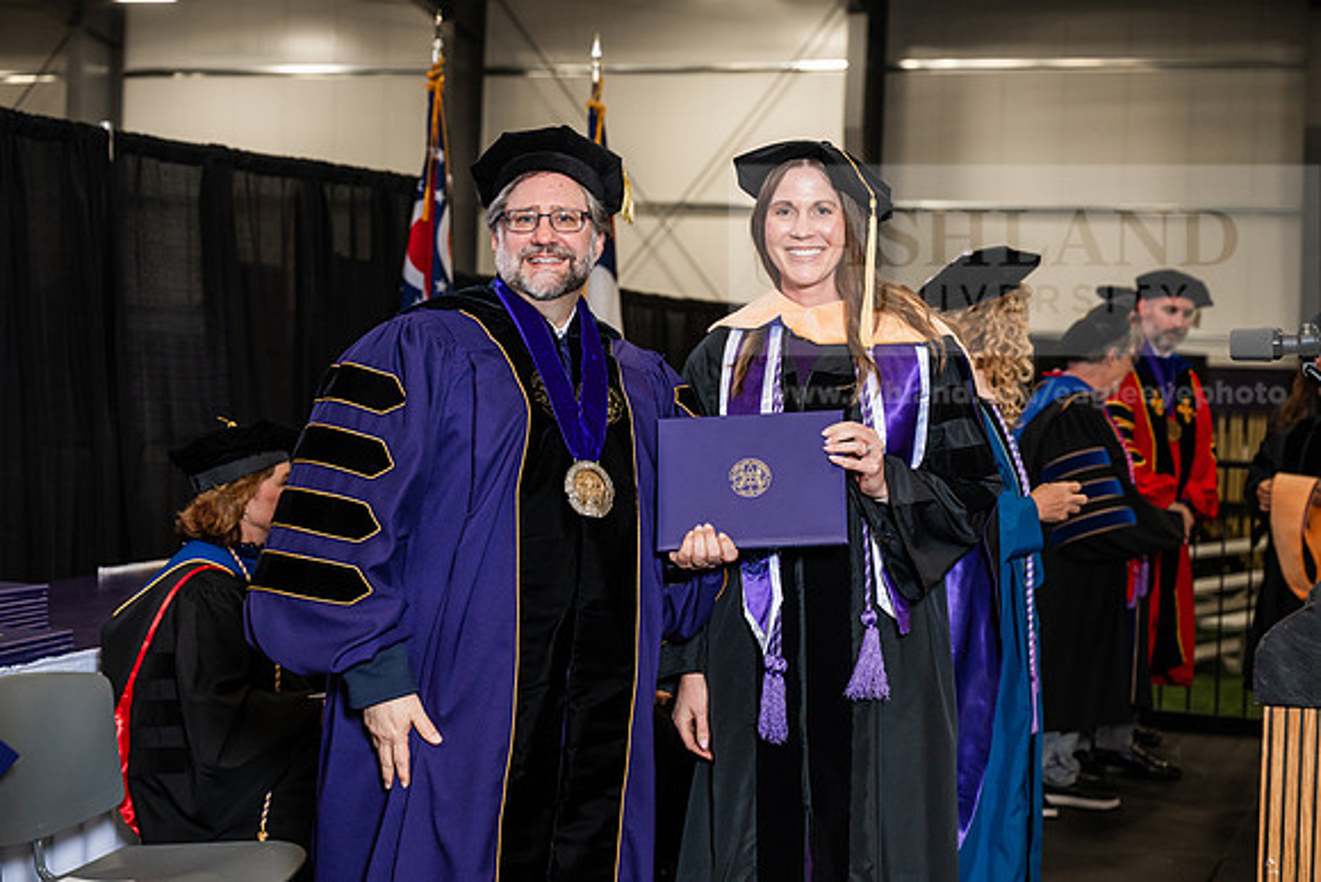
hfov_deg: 31.4
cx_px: 660
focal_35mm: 64
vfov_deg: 21.3
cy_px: 441
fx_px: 2349
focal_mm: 64
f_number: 4.5
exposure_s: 1/200
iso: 1250
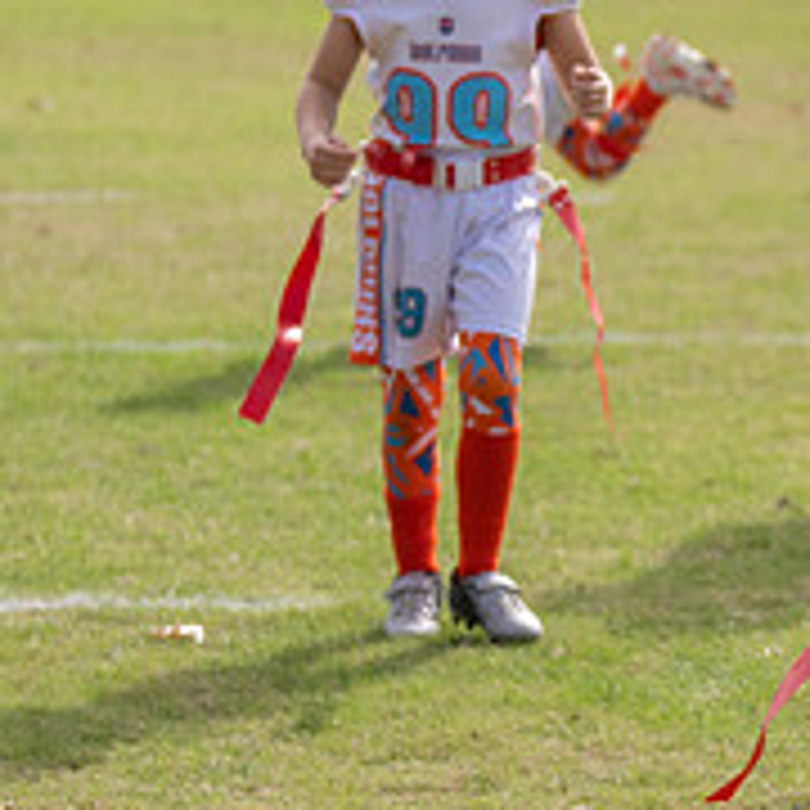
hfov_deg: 6.4
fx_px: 7068
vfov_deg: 6.6
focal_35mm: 267
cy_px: 426
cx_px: 1610
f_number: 2.8
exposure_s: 1/1600
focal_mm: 70
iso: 100
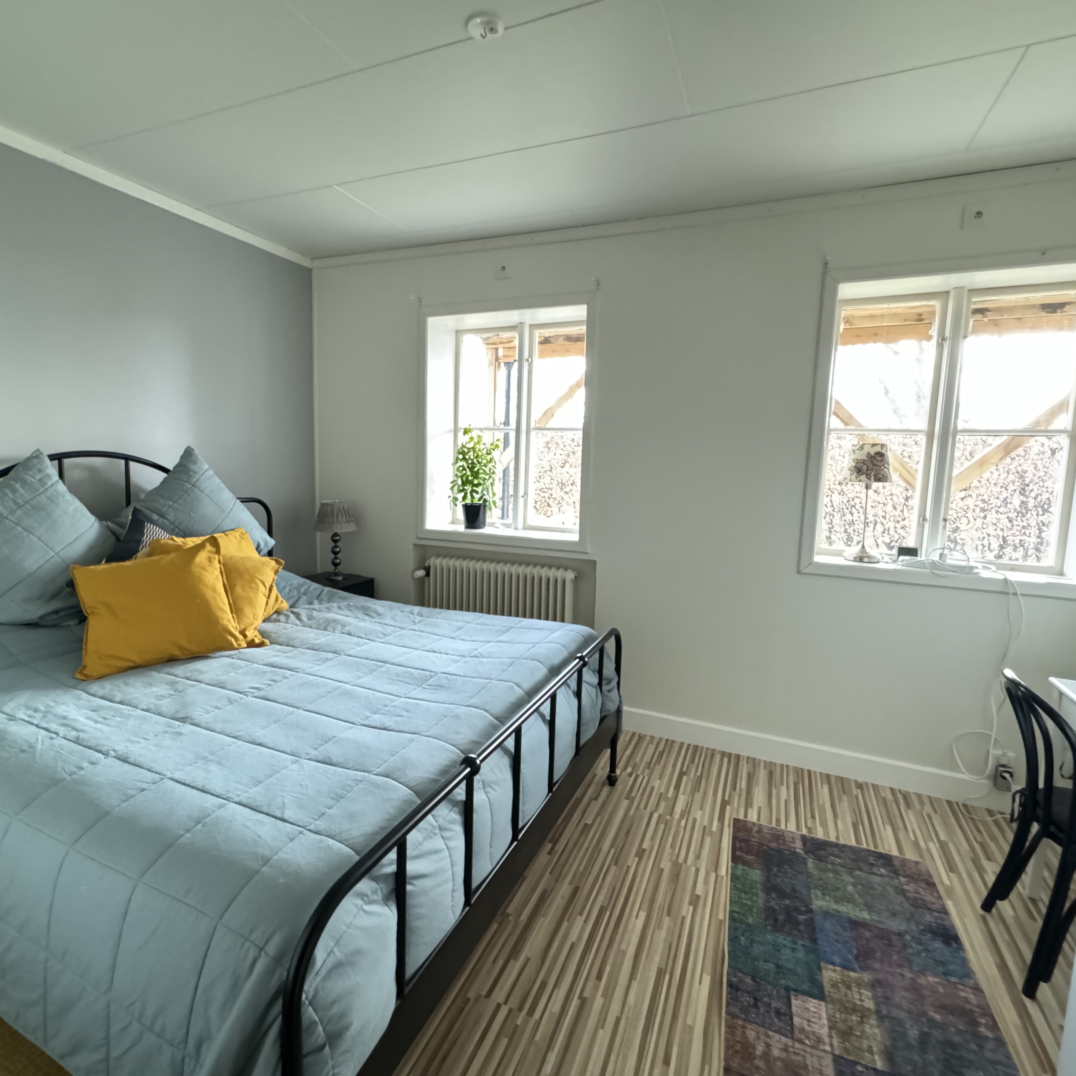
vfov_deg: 84.0
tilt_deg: -6.4
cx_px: 508
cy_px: 525
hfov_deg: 83.9
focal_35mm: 17
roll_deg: -1.9
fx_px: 598
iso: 1000
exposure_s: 1/50
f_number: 2.2
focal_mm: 2.22
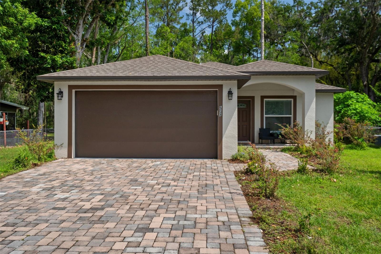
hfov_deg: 58.7
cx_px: 190
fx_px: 339
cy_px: 127
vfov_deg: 41.1
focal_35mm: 32
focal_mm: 32
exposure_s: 1/250
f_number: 8
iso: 400
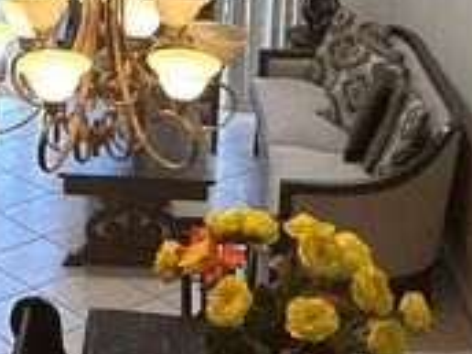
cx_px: 71
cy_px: -195
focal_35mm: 97
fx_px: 1323
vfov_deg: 14.2
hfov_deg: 19.9
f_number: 1.5
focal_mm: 5.7
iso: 100
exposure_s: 1/60
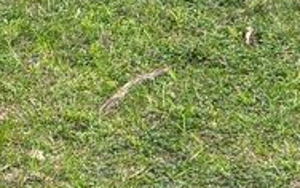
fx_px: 1596
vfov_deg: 5.9
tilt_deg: -3.6
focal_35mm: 195
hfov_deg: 10.7
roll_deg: -1.0
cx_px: 10
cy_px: -527
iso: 50
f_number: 1.6
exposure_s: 1/2342
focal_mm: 5.96
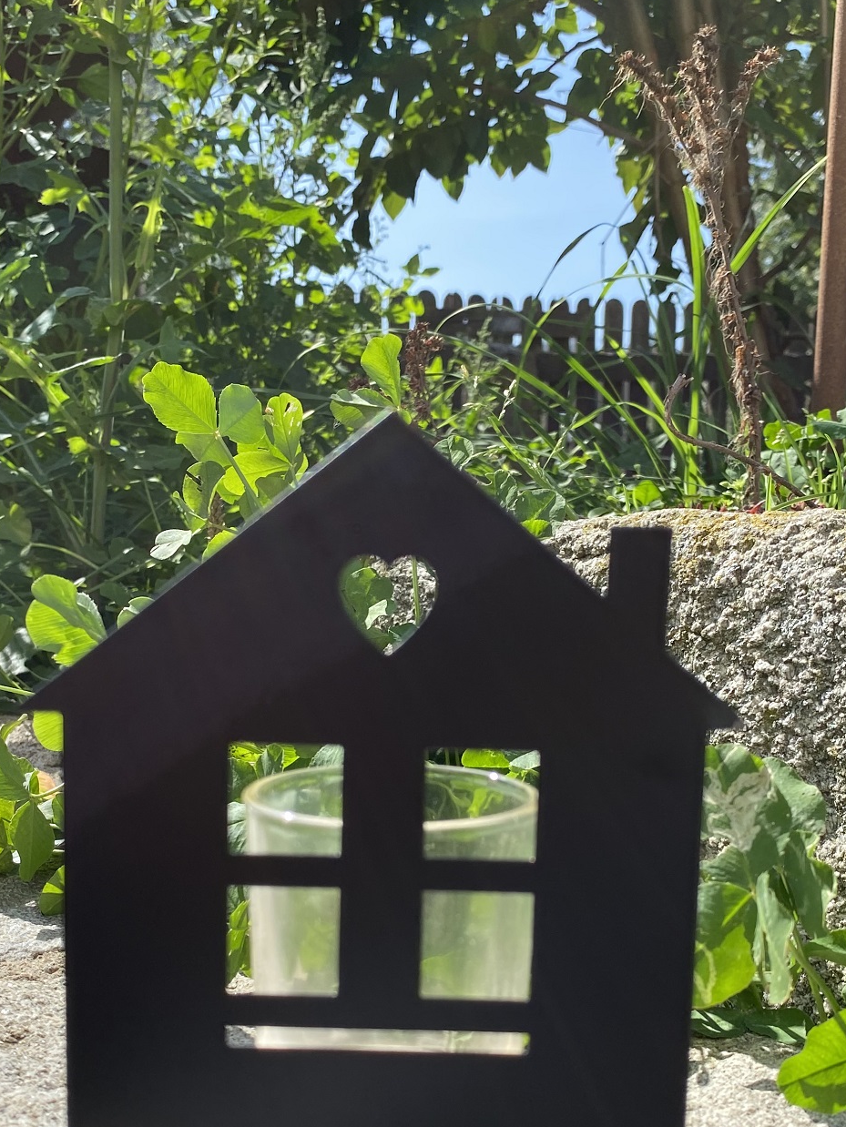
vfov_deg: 44.5
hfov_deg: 34.4
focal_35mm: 42
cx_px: 447
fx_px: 1368
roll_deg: -1.5
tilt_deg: -6.3
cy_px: 696
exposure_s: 1/1316
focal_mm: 4.25
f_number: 1.8
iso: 32
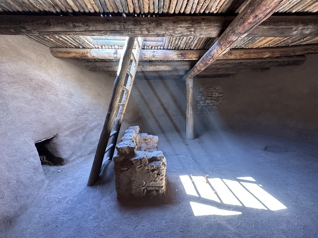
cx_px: 159
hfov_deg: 102.1
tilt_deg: -7.1
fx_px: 129
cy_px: 119
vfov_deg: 85.7
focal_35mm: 14
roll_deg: +2.6
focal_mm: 2.22
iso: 400
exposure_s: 1/60
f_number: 2.2
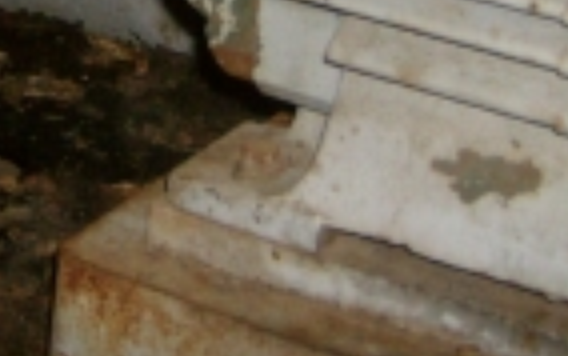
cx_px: 76
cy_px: -154
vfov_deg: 11.2
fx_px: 1751
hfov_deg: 18.2
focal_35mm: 113
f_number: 2.8
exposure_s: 1/60
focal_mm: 6
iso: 200
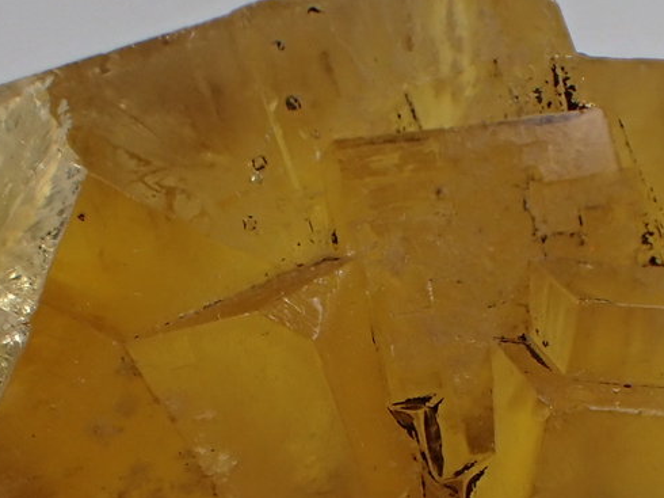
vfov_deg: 14.9
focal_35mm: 98
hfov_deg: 20.0
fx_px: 1879
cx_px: 373
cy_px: 474
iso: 100
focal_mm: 5.5
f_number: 3.2
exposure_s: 1/160
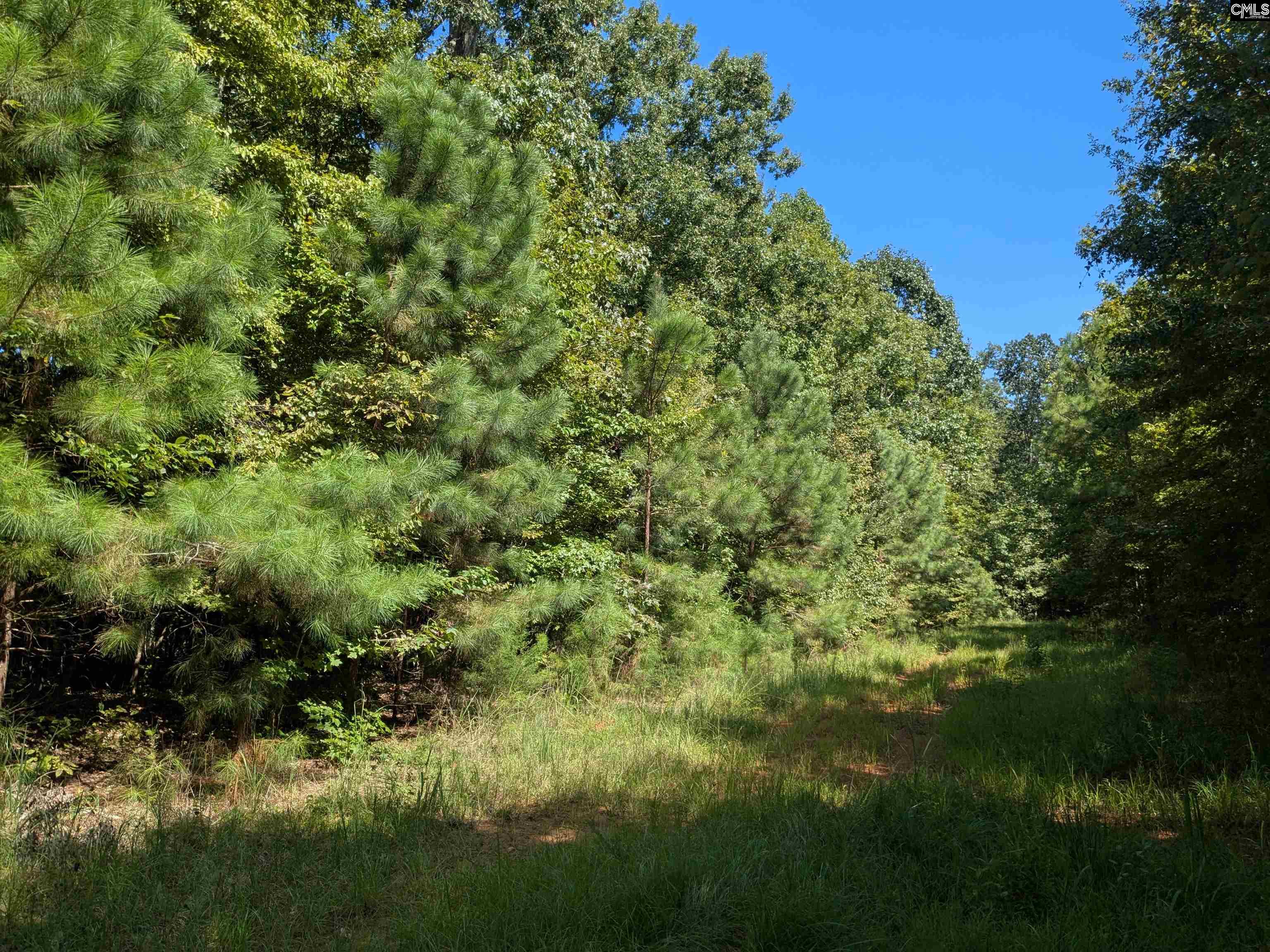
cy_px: 476
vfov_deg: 51.4
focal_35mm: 27
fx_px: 991
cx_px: 635
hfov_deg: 65.3
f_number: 1.73
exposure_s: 1/1799
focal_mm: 4.38
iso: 60
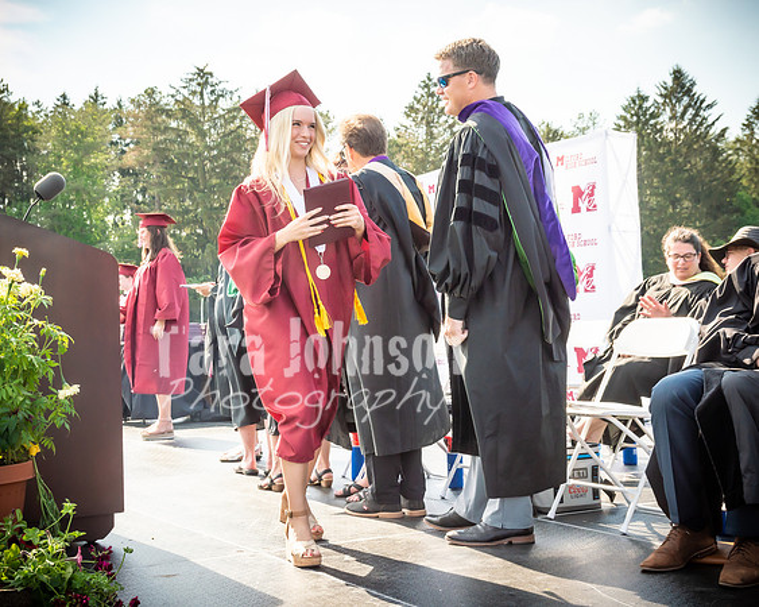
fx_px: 1216
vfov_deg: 28.0
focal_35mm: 54
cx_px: 380
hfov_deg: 34.7
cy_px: 304
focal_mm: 32
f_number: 7.1
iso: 200
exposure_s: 1/500
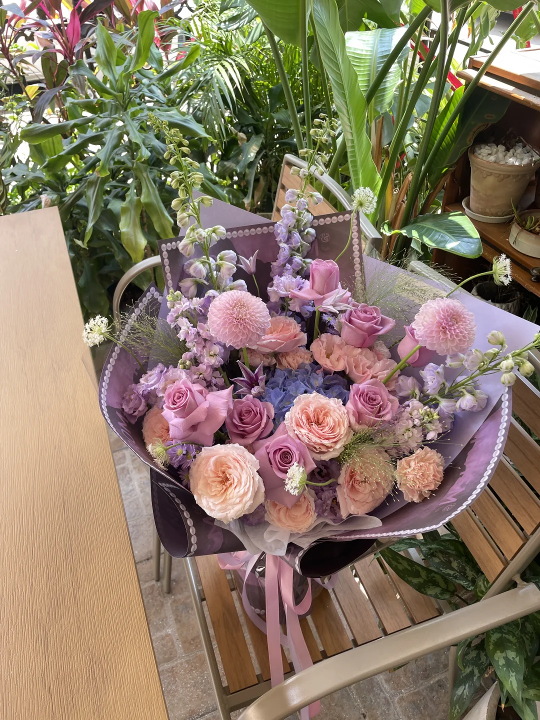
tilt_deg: -41.9
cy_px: 360
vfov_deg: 67.3
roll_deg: +2.1
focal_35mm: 26
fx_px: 541
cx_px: 270
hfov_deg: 53.1
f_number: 1.6
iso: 40
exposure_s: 1/121
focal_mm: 4.2
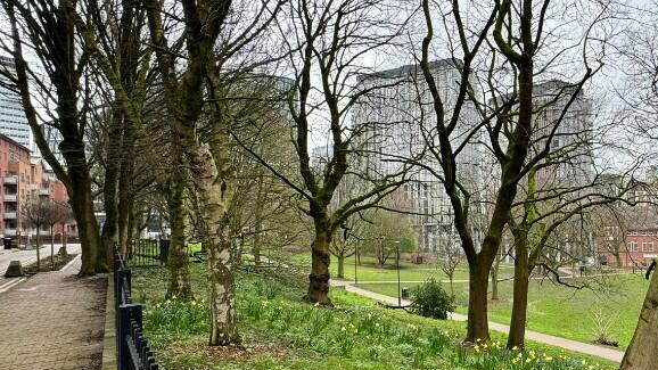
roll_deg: +1.8
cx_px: 510
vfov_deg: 42.7
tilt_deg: +1.7
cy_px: 219
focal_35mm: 27
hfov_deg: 64.7
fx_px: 471
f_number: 2.2
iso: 50
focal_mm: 2.22
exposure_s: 1/99
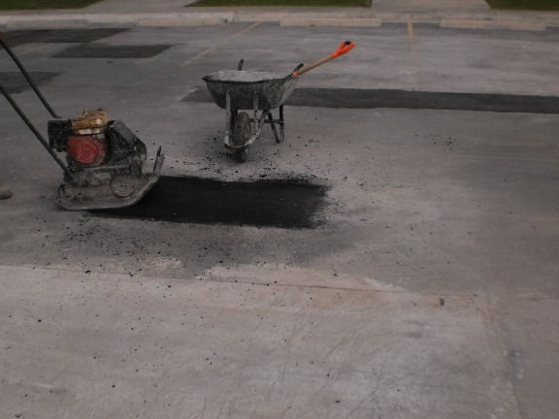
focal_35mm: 40
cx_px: 257
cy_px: 191
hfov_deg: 46.8
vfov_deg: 35.9
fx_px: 646
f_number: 4.6
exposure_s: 1/2000
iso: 100
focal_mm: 6.3
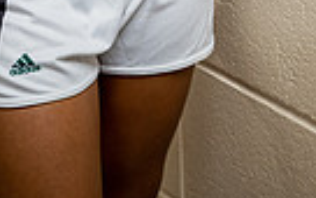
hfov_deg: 13.1
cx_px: 88
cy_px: -310
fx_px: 1369
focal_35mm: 159
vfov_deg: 7.6
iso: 400
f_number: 4.5
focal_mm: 47
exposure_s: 1/250
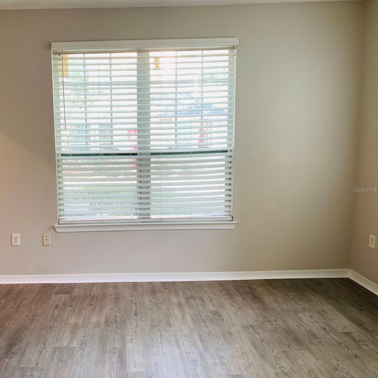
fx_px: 383
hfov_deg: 51.6
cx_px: 128
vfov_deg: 52.5
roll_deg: +1.0
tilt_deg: -9.7
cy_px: 189
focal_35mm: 31
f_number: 1.8
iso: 80
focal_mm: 4.25
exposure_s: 1/60
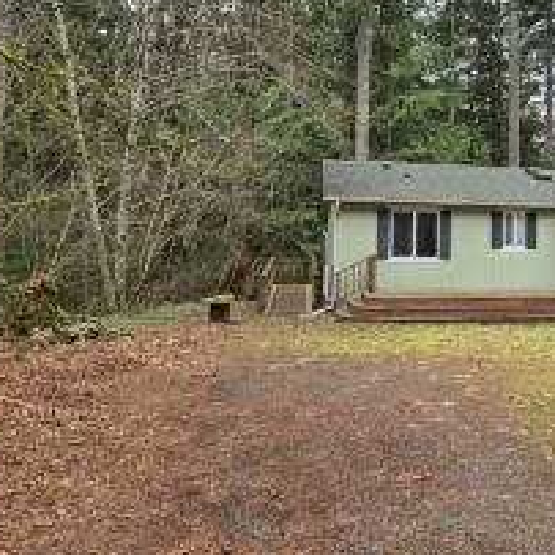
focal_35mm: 40
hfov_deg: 38.8
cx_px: 506
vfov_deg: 41.1
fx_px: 726
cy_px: 167
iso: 25
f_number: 1.8
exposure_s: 1/261
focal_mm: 5.4
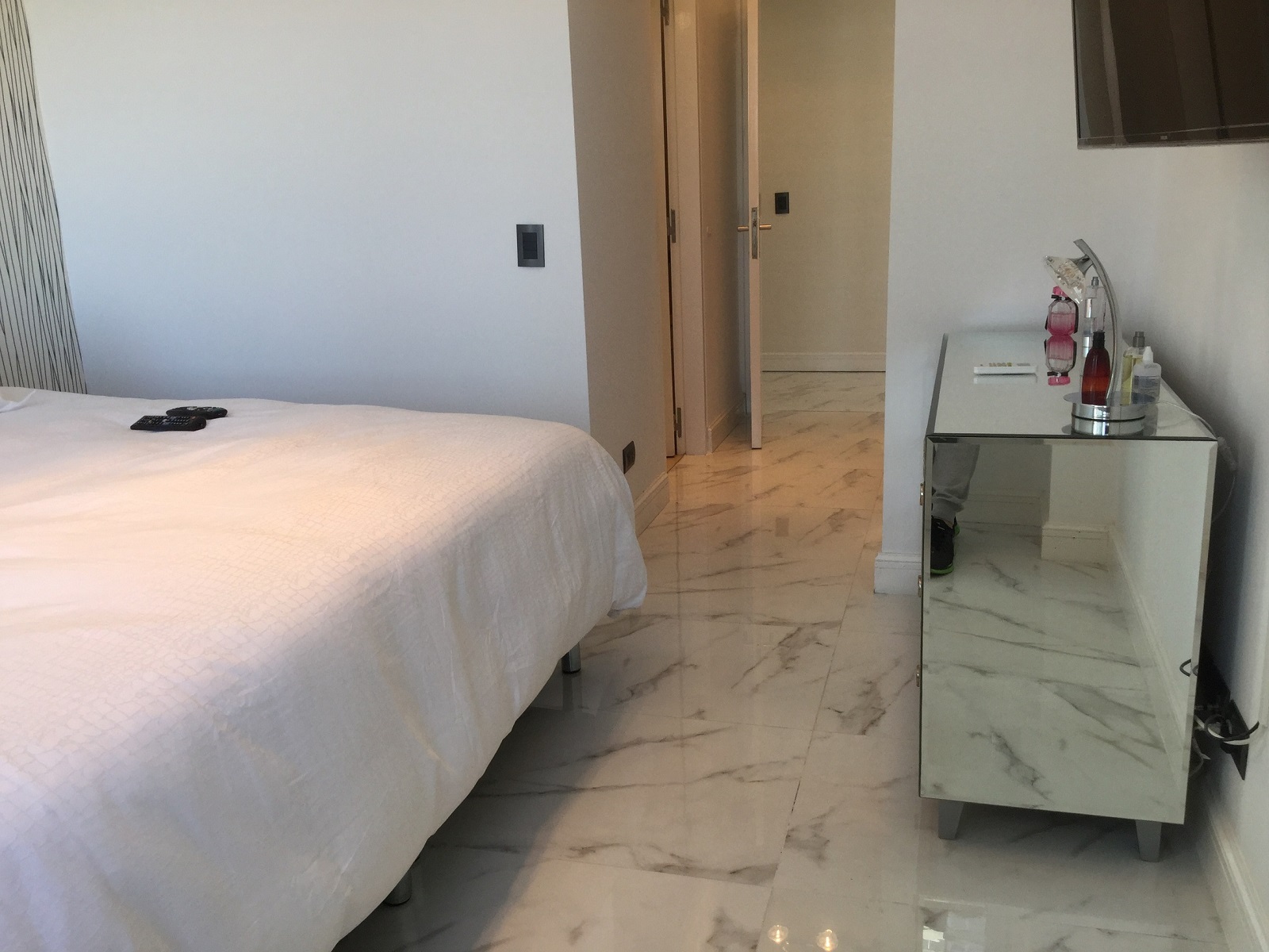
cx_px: 634
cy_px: 476
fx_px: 1136
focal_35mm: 31
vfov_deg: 45.4
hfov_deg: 58.4
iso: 32
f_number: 2.4
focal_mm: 3.3
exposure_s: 1/100
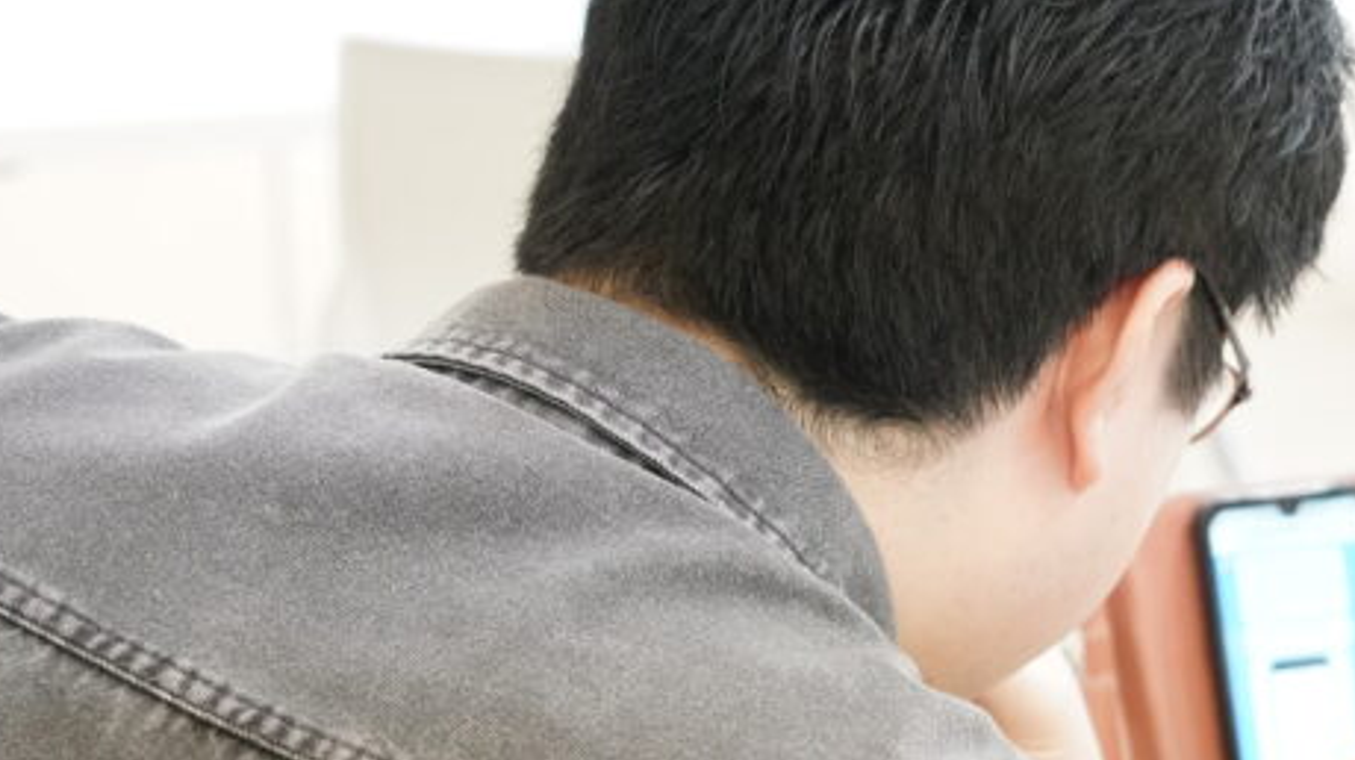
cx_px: 1417
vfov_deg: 8.4
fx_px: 5134
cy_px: 866
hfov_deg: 14.7
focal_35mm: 143
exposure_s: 1/250
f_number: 3.5
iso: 4000
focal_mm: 49
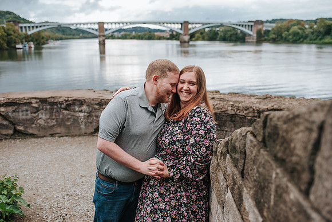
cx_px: 166
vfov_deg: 37.9
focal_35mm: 35
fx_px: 323
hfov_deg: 54.4
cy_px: 111
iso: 800
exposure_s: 1/800
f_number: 3.2
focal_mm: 35
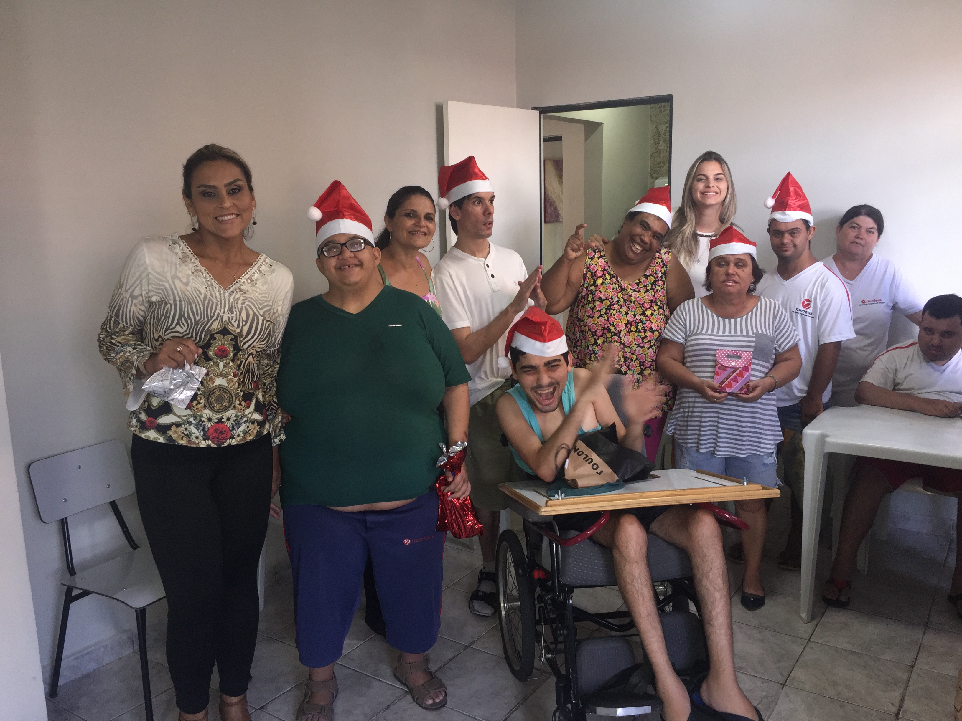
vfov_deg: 48.2
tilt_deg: -10.4
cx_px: 481
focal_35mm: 29
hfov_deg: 61.7
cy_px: 360
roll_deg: -0.1
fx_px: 806
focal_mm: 4.15
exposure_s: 1/30
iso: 80
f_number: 2.2
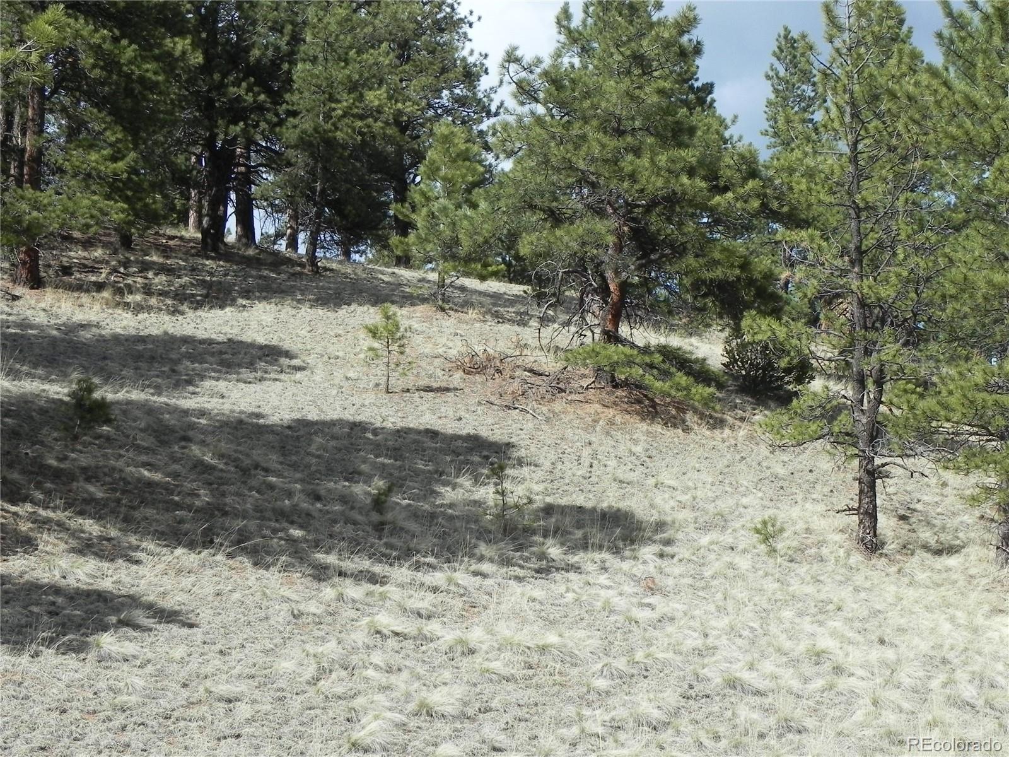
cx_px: 504
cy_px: 378
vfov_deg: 19.6
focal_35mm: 75
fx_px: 2186
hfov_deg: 26.0
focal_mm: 13.4
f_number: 7.1
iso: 160
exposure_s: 1/422
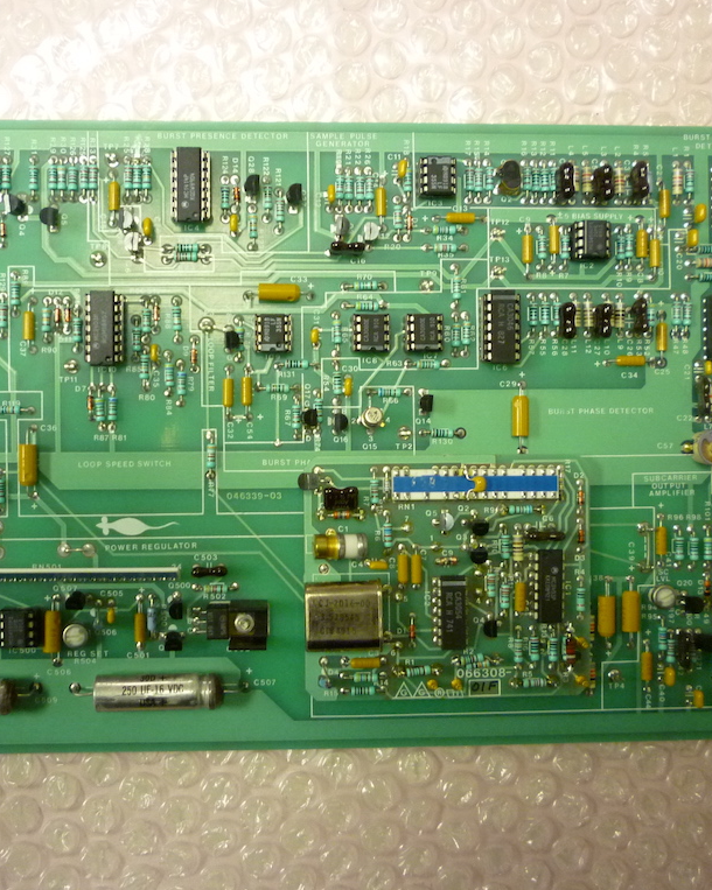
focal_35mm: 38
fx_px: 1001
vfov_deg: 47.9
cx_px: 342
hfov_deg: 39.1
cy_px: 444
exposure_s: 1/13
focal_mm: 5.2
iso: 400
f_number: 3.3
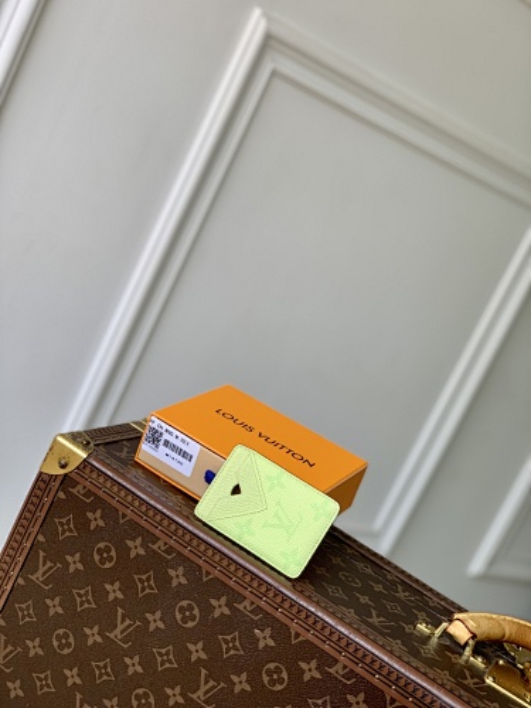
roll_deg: -26.2
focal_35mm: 52
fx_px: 1064
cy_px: 354
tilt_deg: -9.8
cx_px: 266
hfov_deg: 28.0
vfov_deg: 36.8
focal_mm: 6
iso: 16
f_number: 2.4
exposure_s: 1/122
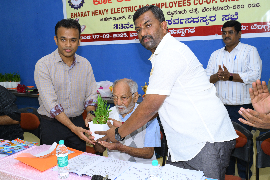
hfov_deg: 50.7
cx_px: 135
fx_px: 285
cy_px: 90
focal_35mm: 38
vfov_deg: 35.1
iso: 1600
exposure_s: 1/160
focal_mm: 38
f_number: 9
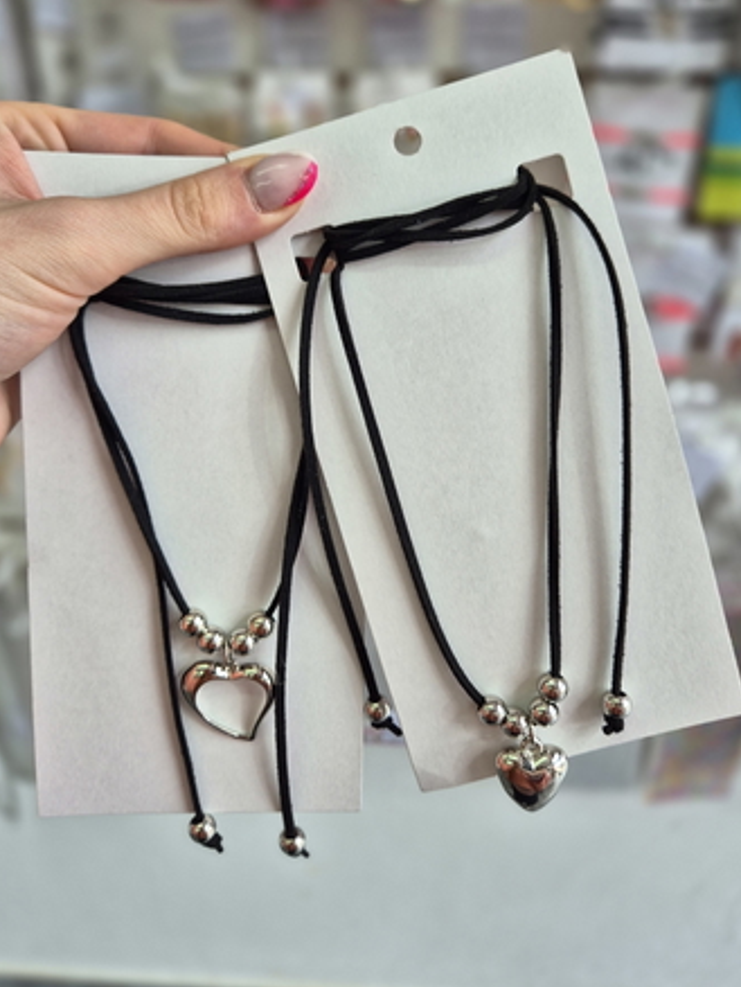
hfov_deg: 49.7
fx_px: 798
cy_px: 407
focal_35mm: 28
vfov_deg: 63.0
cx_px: 340
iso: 50
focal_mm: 5.4
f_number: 1.8
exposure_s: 1/100
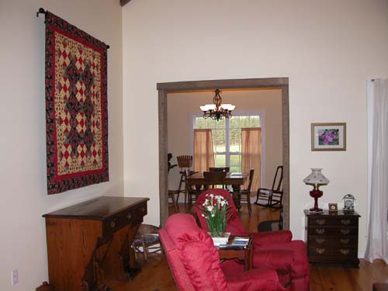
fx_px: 381
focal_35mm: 34
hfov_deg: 54.0
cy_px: 146
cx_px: 194
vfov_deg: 41.8
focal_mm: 8.9
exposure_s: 1/60
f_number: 2.8
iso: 200
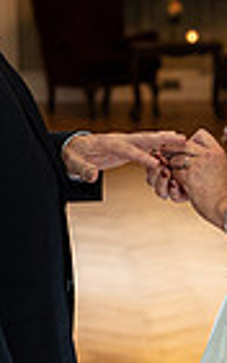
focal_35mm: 214
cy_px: 161
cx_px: 85
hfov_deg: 6.1
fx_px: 2120
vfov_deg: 9.8
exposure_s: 1/200
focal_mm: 51
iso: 3200
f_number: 3.5
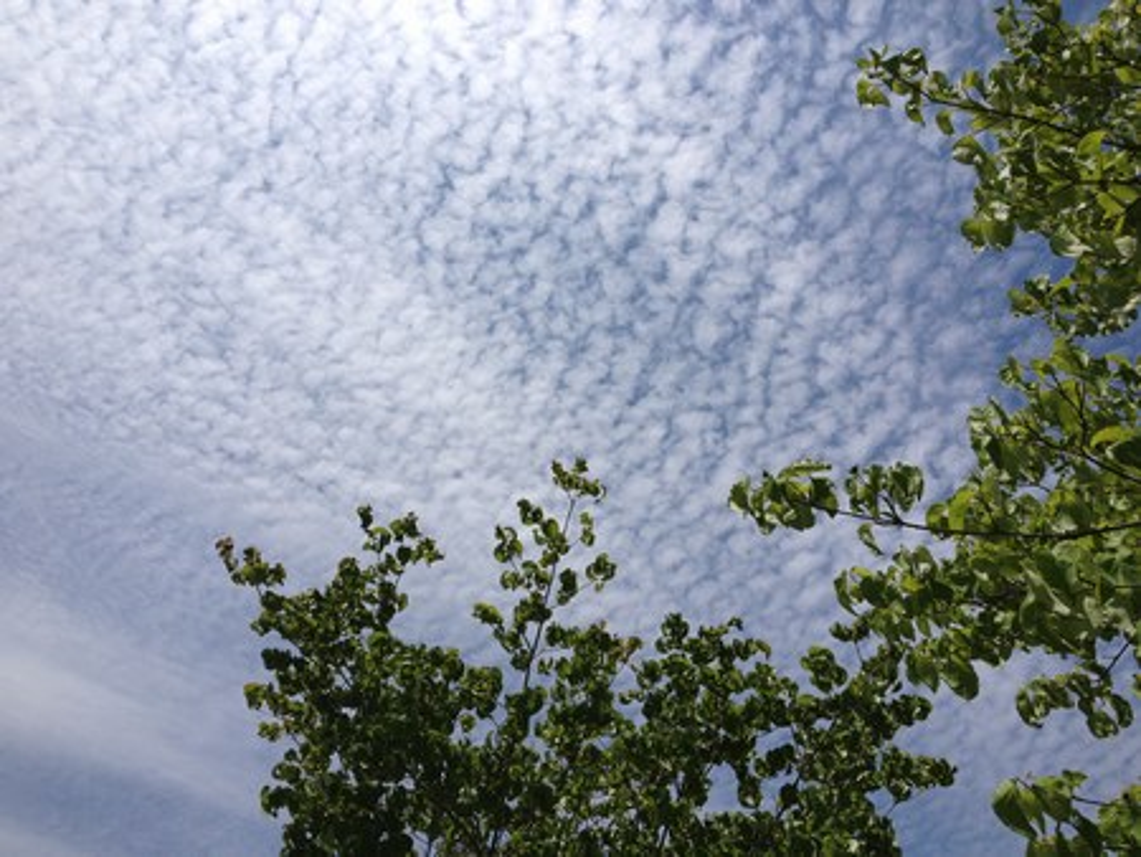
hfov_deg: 52.6
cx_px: 570
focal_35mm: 35
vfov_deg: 40.7
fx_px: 1154
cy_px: 428
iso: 50
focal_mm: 4.28
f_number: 2.4
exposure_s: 1/5025
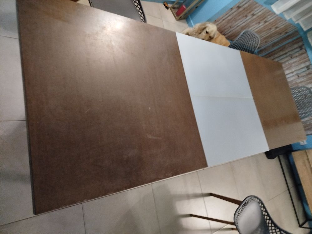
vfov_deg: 56.8
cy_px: 117
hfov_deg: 71.6
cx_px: 156
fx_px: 216
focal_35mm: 24
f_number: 1.7
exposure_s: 1/17
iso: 800
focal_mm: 5.31
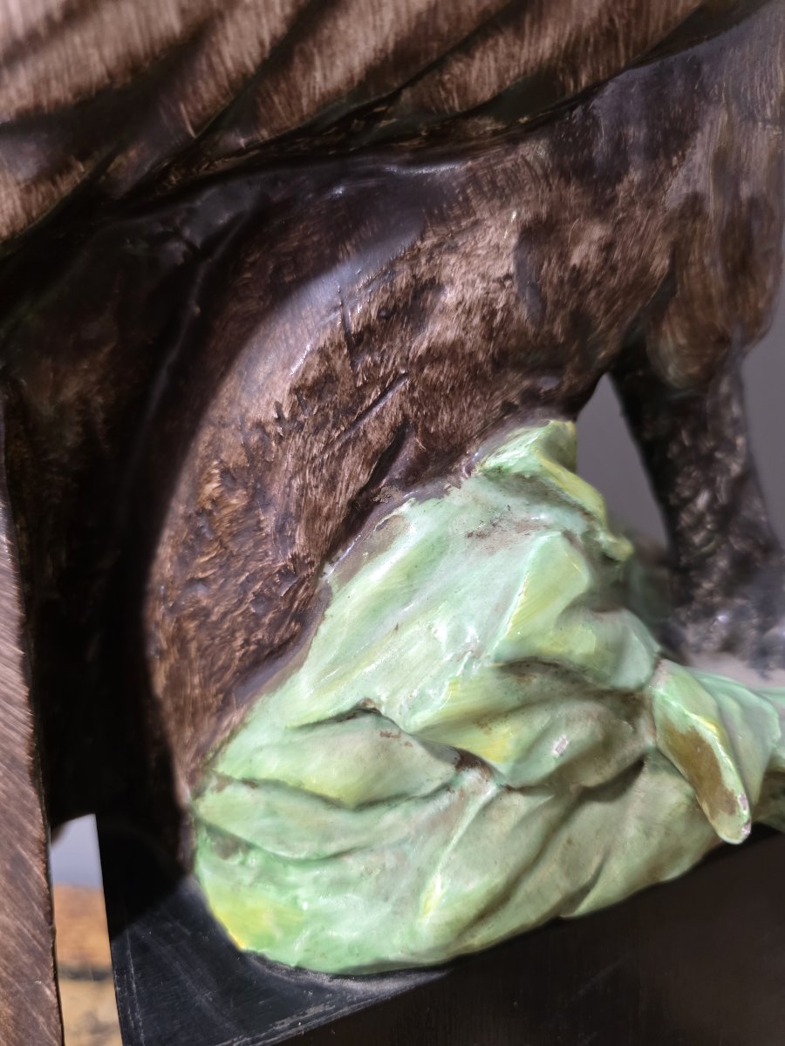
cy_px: 523
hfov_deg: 58.9
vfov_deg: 73.9
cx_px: 392
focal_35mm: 23
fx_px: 695
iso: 640
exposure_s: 1/100
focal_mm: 6.3
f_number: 1.7
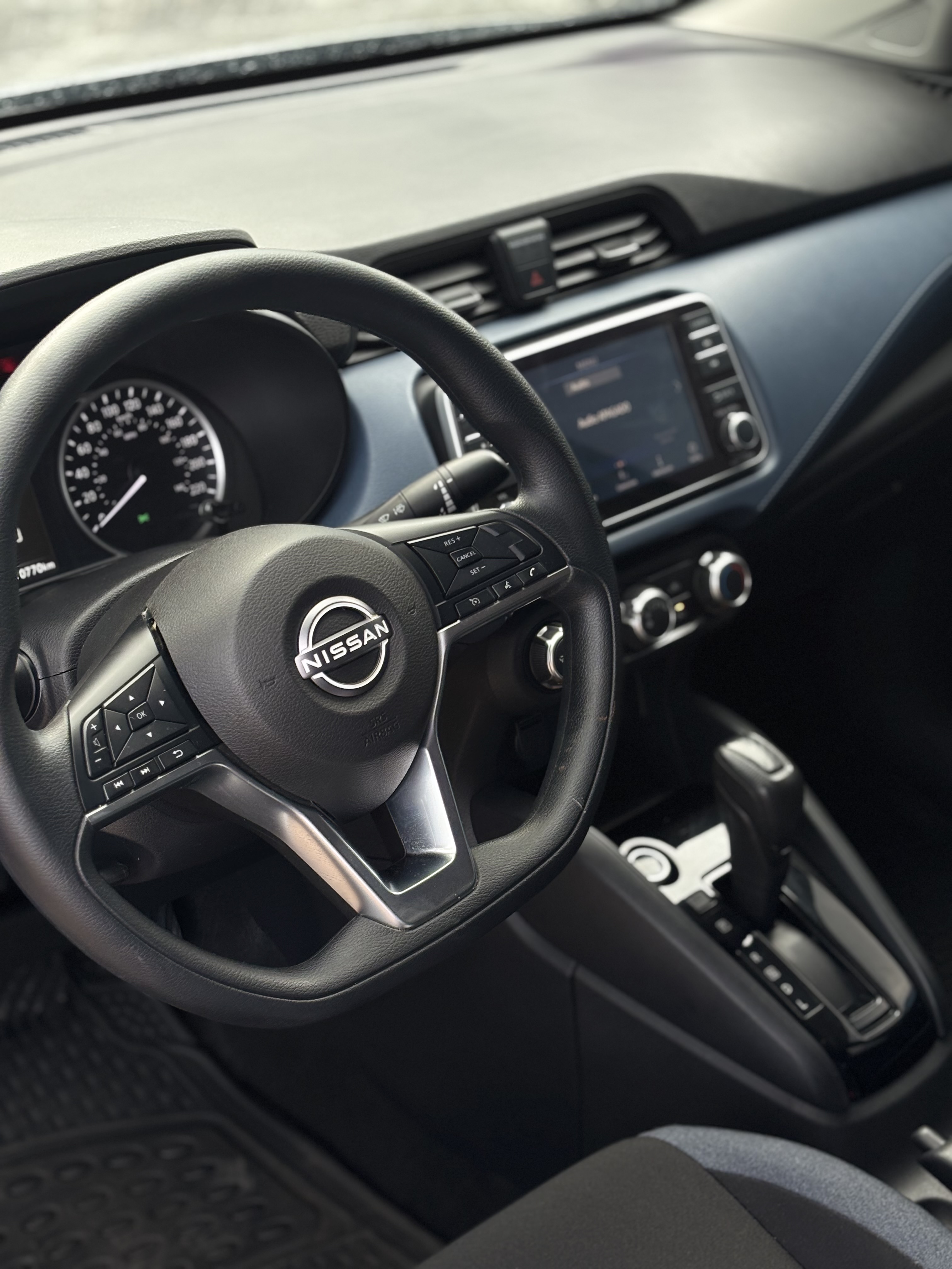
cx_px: 476
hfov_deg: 28.0
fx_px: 1907
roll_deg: +0.3
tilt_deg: -27.7
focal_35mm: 52
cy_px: 634
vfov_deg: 36.8
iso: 125
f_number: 1.6
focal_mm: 5.96
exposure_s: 1/60
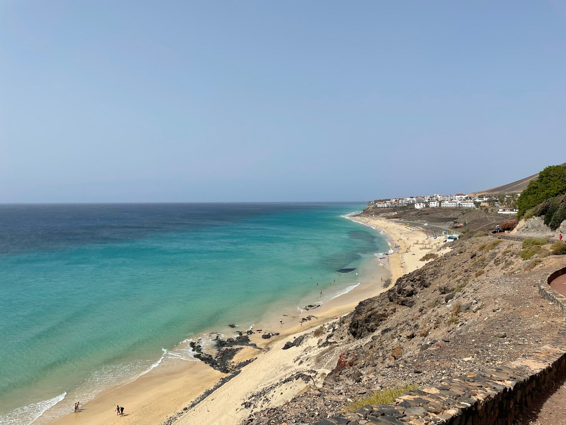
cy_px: 212
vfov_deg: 53.1
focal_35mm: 26
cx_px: 283
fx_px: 425
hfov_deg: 67.3
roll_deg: +0.0
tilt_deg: -1.7
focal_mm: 4.2
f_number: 1.6
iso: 32
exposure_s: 1/6135
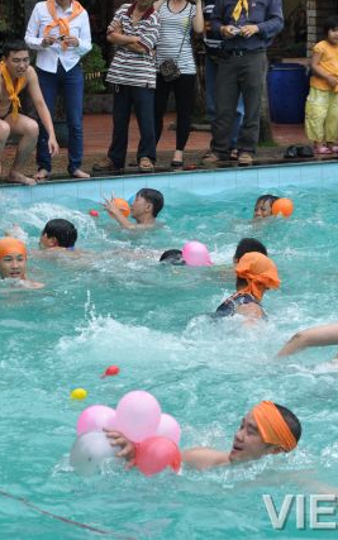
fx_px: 2122
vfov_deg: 14.5
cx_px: 122
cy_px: 269
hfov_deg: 9.1
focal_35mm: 144
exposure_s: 1/250
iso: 200
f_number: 8
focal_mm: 62
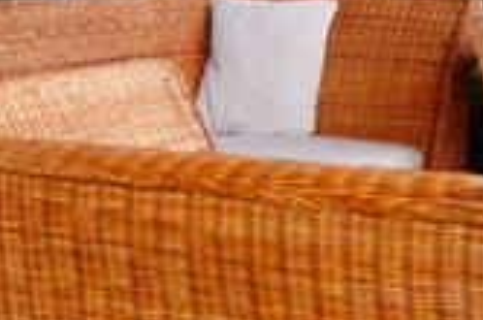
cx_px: 402
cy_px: -105
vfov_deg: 11.4
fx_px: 1553
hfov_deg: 17.5
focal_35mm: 116
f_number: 5.6
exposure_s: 1/140
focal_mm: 21.1
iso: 200
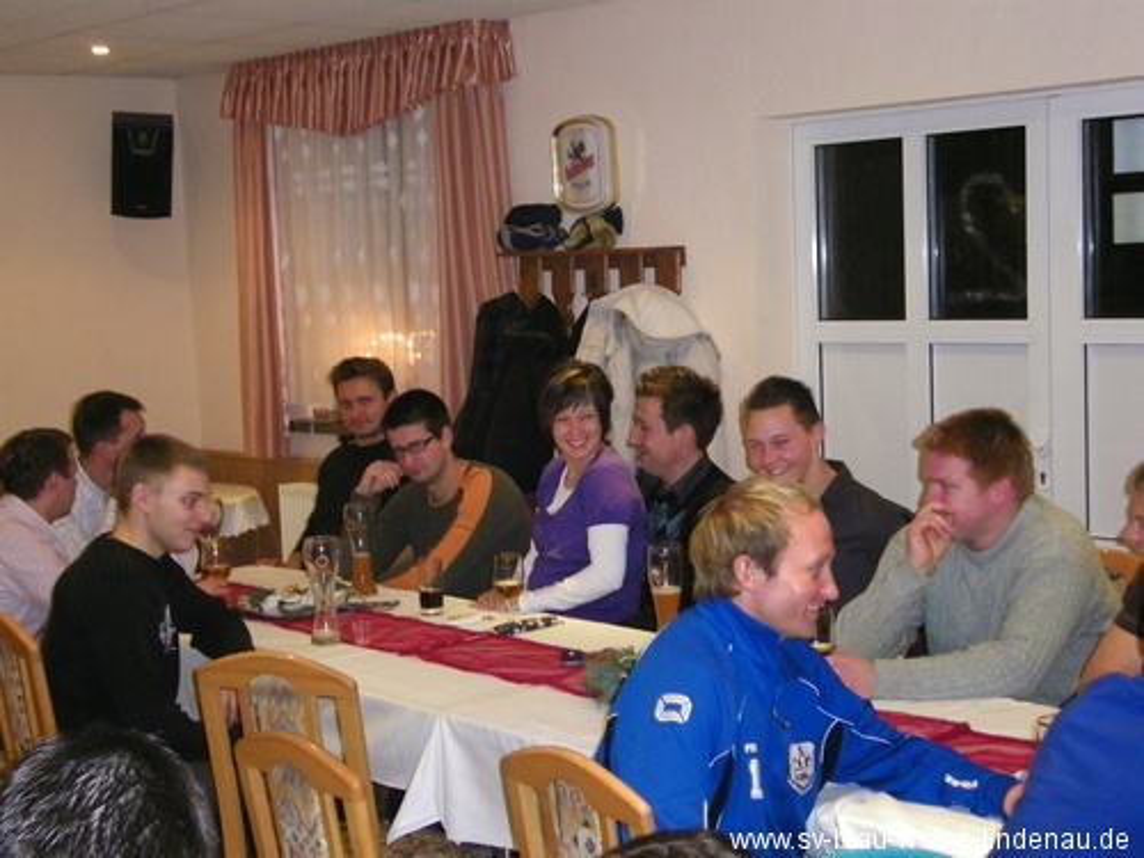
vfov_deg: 26.6
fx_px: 1818
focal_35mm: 55
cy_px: 429
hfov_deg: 34.9
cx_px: 572
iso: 320
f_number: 3.7
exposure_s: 1/30
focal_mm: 9.8
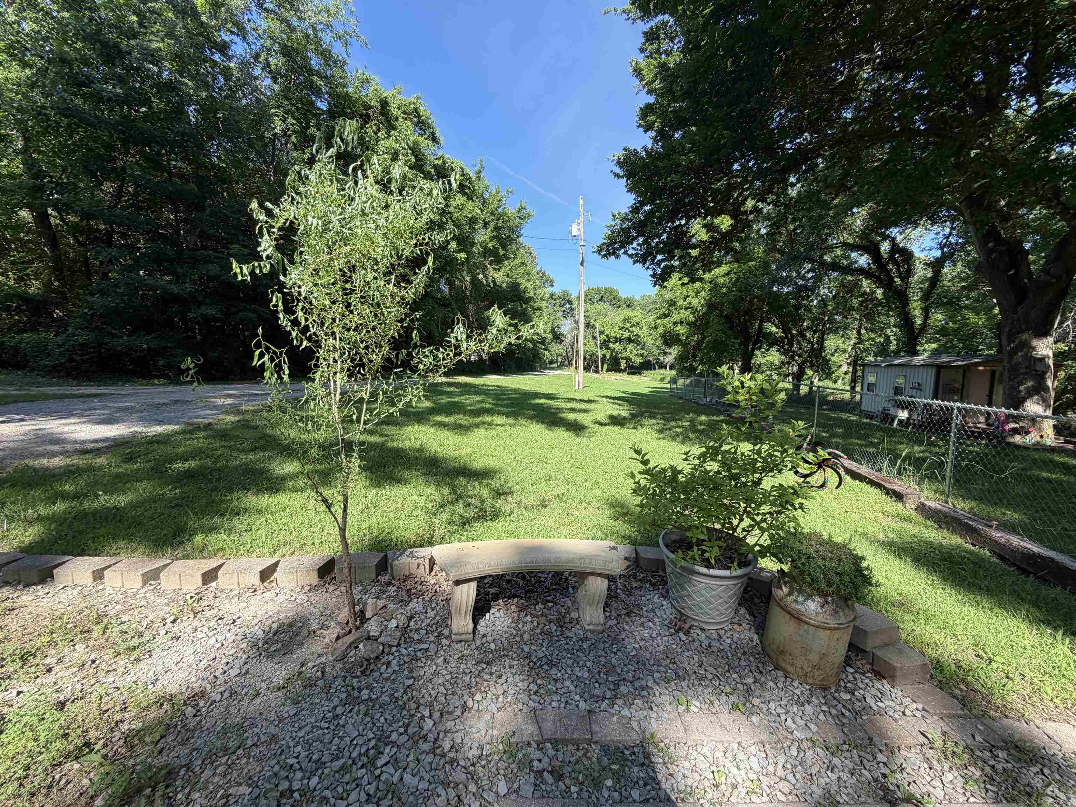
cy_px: 404
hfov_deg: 102.1
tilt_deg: -5.5
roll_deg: -0.9
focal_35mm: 14
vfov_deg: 85.7
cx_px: 538
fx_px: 435
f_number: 2.2
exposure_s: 1/502
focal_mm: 2.22
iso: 50
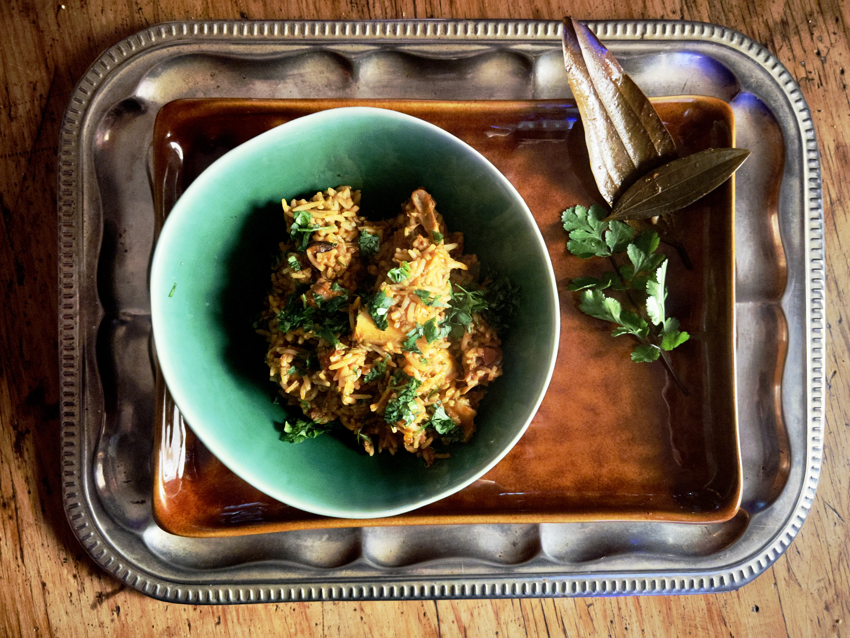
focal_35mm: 26
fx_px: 638
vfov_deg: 53.1
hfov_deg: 67.3
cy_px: 319
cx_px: 425
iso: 1250
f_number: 1.5
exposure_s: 1/2
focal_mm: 5.7
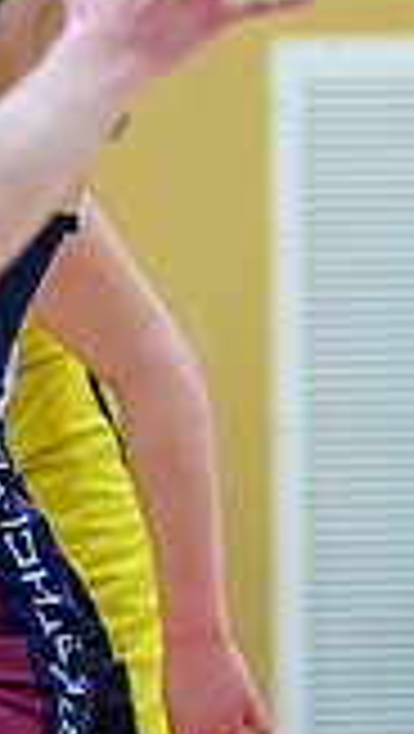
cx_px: -184
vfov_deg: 2.5
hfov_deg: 1.4
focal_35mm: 867
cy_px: 297
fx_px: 16877
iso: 4000
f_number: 3.2
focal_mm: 200
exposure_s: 1/800
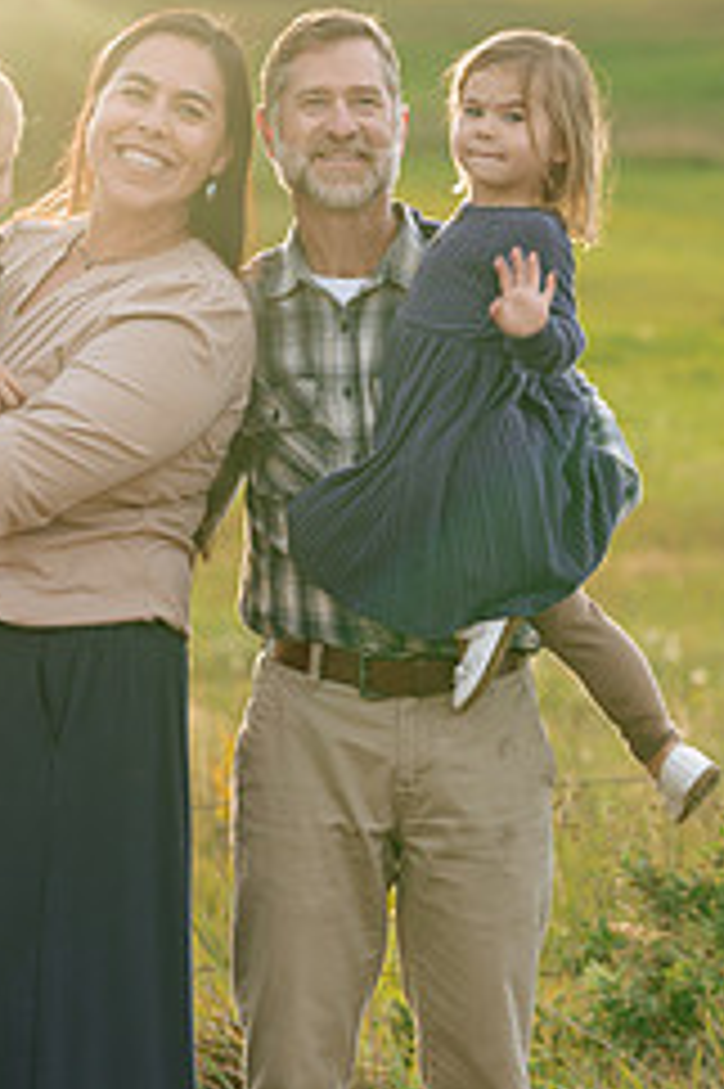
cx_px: 171
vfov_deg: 7.9
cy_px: 234
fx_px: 7824
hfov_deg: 5.3
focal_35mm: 259
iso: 640
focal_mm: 139
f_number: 5.6
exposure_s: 1/200
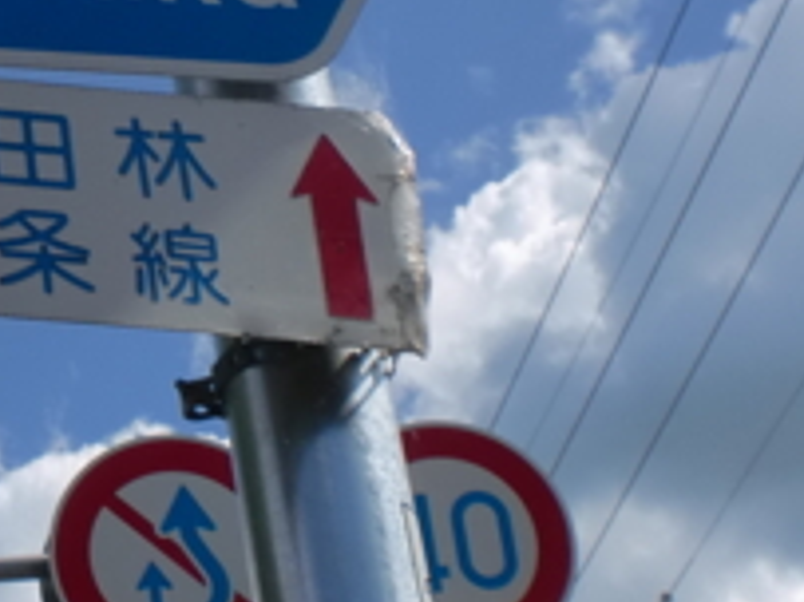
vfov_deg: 10.7
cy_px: 246
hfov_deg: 14.1
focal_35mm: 138
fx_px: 3203
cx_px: 36
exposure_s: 1/640
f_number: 5.6
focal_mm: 6.3
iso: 64
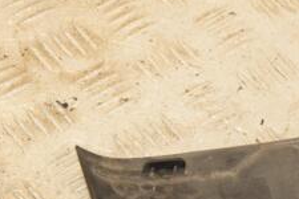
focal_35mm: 152
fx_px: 1262
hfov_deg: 13.1
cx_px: 369
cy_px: 176
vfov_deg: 9.0
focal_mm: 38
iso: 800
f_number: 6.3
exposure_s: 1/200
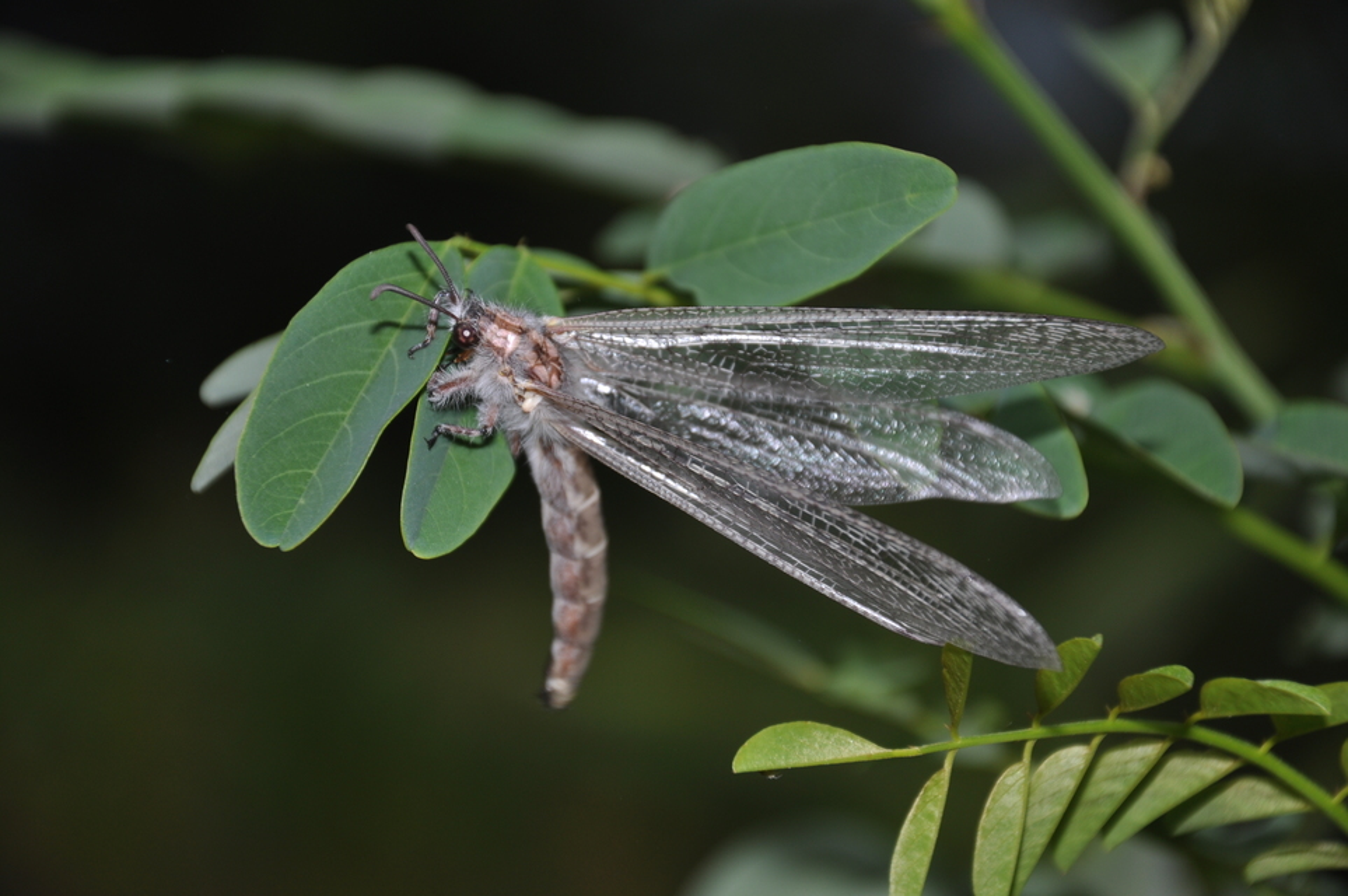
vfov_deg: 8.7
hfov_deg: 13.1
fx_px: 5891
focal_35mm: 158
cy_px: 448
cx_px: 674
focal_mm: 105
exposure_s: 1/60
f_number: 5.6
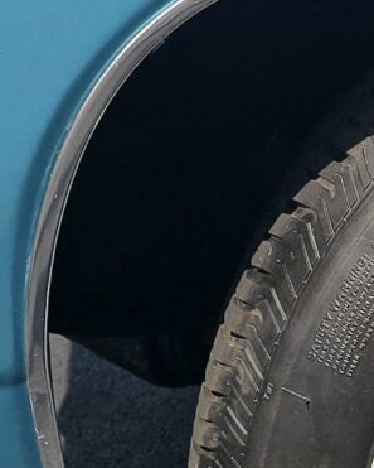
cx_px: 563
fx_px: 2144
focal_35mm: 155
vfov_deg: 12.4
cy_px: 72
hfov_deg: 9.7
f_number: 1.7
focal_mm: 6.3
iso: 12
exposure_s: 1/1189
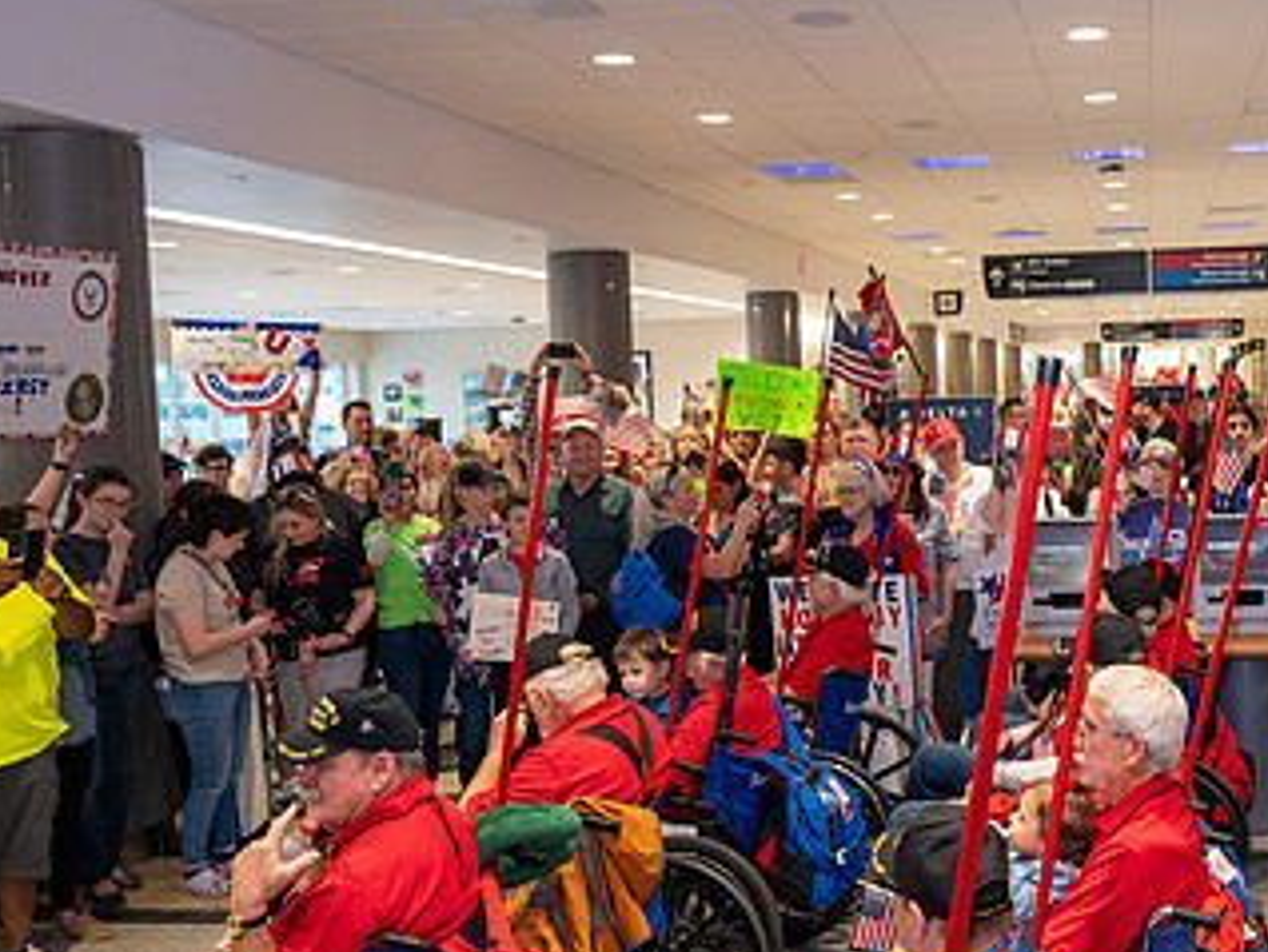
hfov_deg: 42.9
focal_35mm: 42
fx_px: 1540
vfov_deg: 34.4
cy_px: 474
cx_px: 997
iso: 1250
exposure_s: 1/60
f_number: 4.5
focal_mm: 24
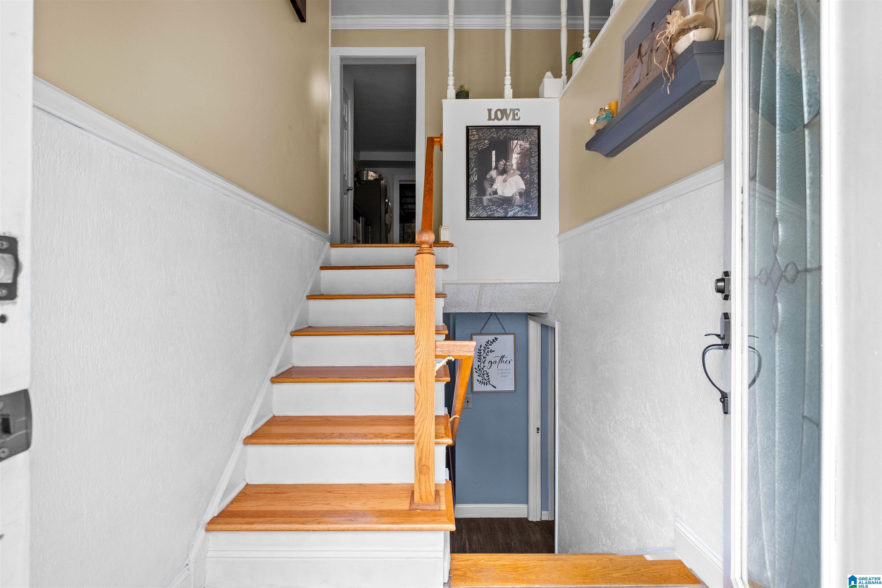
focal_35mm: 15
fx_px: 367
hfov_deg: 100.4
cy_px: 294
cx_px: 441
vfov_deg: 77.3
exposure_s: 1/8
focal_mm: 10
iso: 640
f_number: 7.1
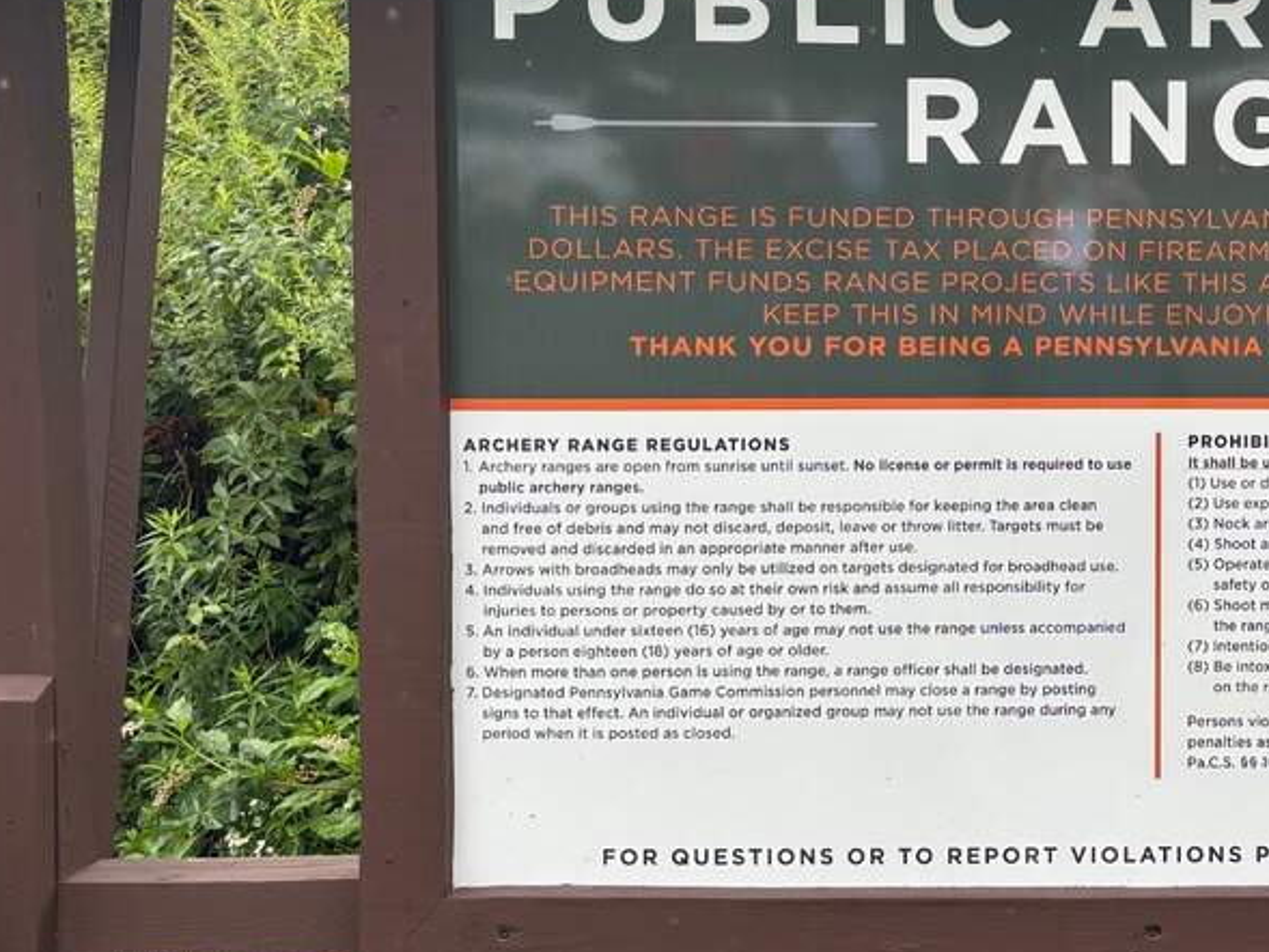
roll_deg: +0.1
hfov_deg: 34.0
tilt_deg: -1.1
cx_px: 1161
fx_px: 1943
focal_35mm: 53
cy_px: 248
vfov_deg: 27.2
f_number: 1.6
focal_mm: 5.96
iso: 50
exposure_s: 1/408
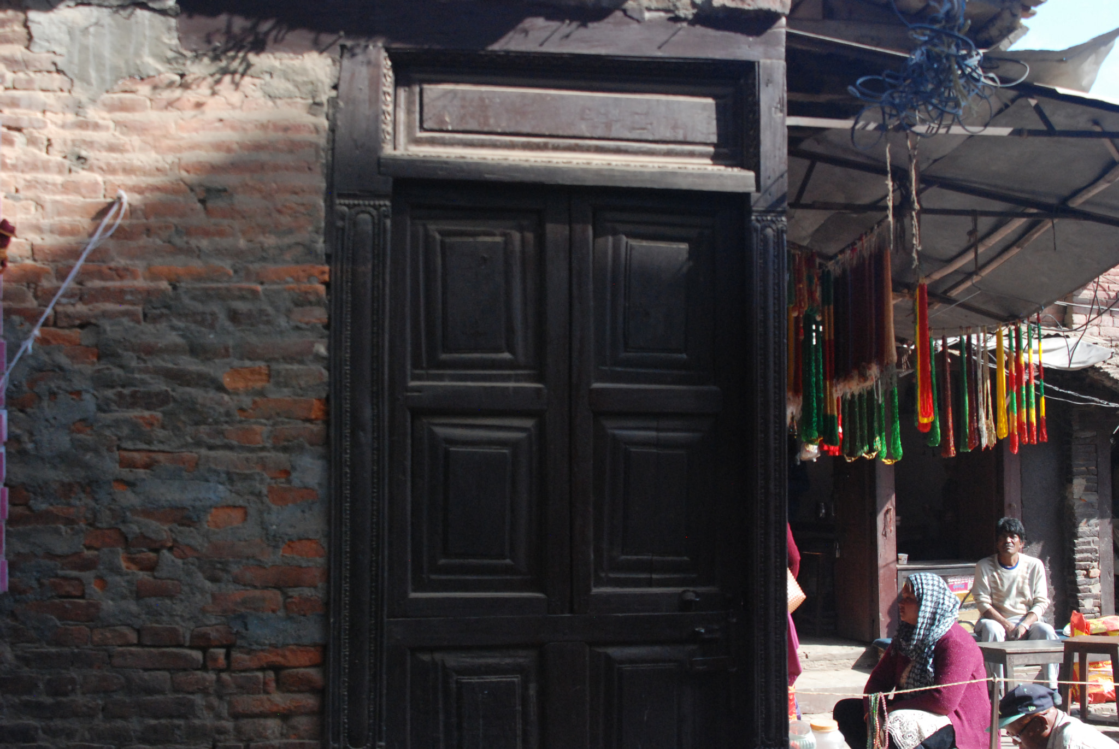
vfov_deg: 32.0
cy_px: 374
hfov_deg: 46.3
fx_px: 1307
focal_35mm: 42
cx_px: 560
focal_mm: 28
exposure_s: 1/400
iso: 1000
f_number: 10
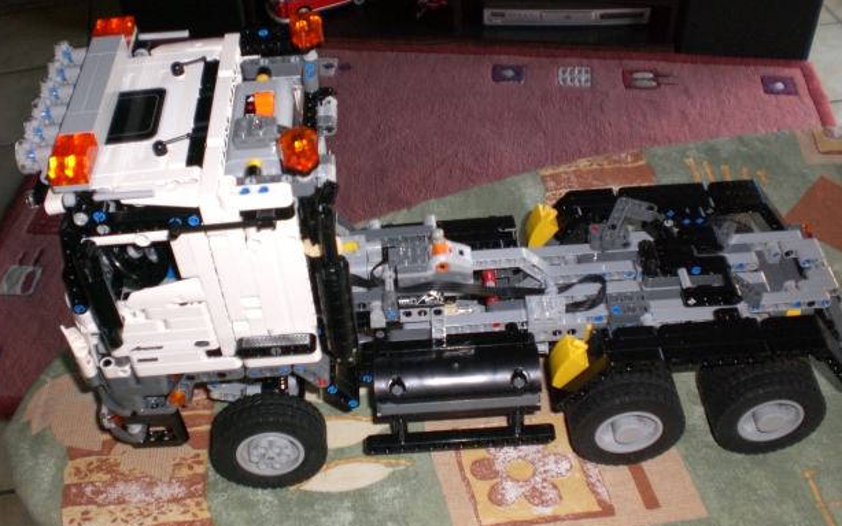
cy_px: 240
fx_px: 964
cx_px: 426
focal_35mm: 42
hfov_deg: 47.2
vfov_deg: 30.5
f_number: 3.1
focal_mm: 6.3
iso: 200
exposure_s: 1/60
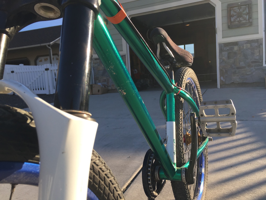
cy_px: 100
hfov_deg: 61.7
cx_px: 133
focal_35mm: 29
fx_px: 223
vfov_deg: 48.2
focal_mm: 4.15
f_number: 2.2
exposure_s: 1/842
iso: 32
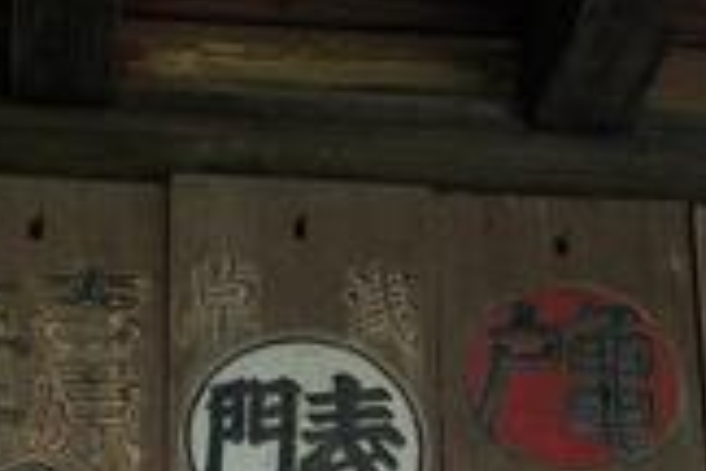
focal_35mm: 185
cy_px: 539
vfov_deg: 7.4
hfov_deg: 11.1
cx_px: 207
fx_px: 3628
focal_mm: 50
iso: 560
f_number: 4
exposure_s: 1/125
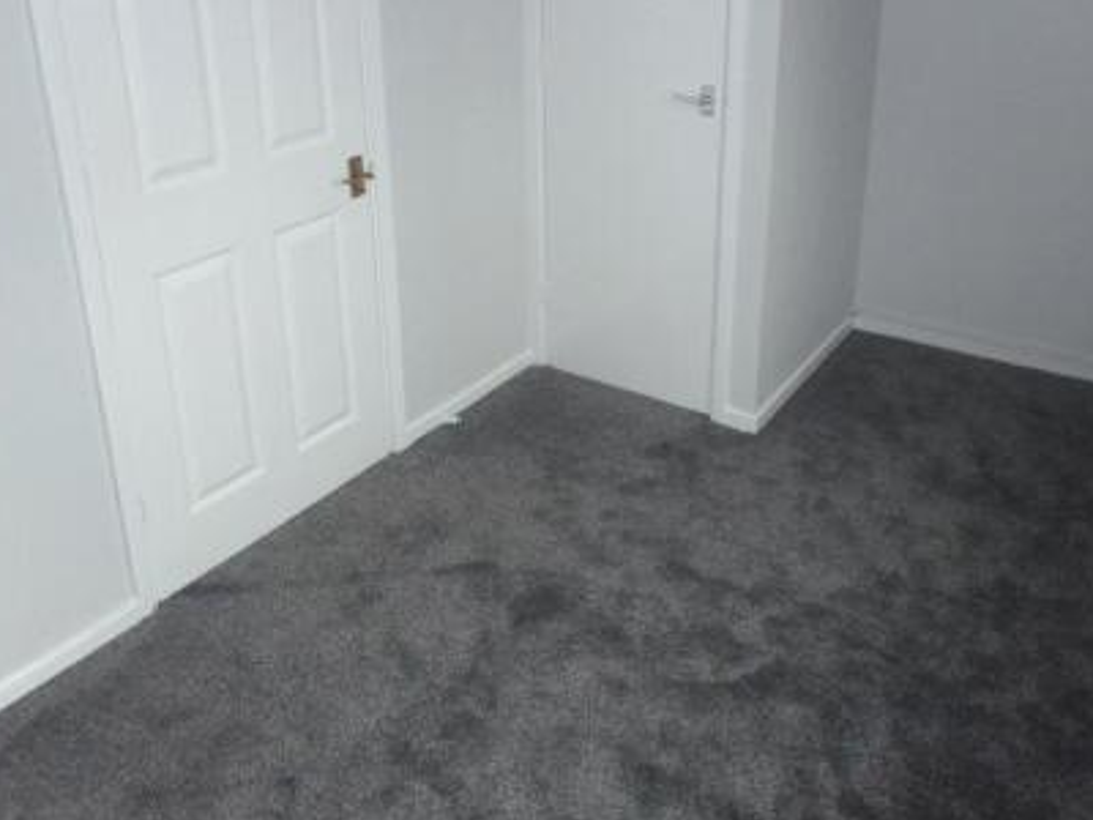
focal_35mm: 35
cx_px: 633
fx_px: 1105
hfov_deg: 52.4
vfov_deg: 40.0
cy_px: 245
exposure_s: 1/34
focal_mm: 4.3
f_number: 3
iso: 200
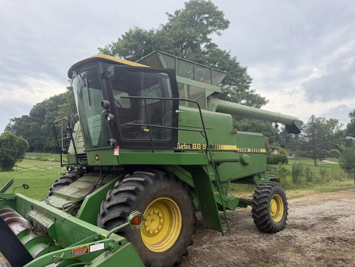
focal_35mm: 24
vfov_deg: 56.8
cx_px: 178
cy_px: 134
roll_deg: -0.6
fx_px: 246
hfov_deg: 71.6
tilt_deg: +8.5
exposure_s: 1/2703
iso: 100
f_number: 1.78
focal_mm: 6.76
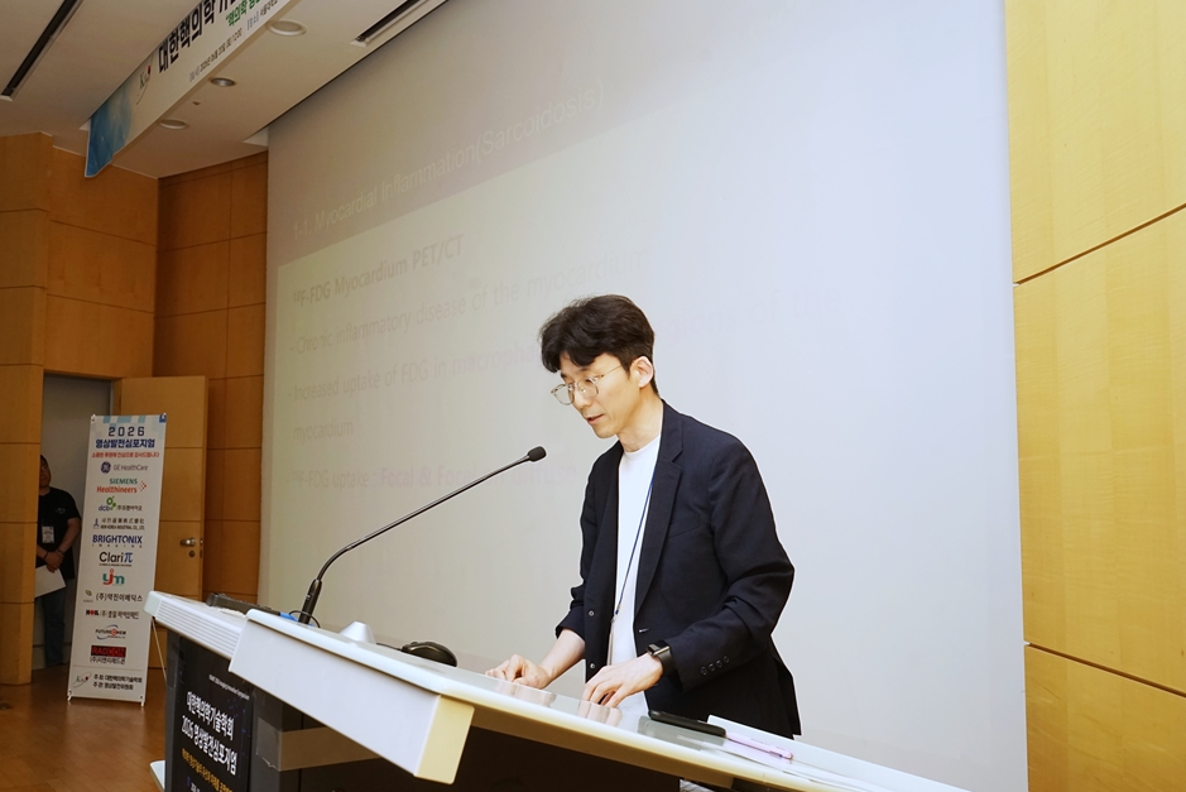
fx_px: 1088
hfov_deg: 57.2
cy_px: 391
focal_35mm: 33
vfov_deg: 40.0
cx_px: 557
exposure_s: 1/100
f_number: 9
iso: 1000
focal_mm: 31
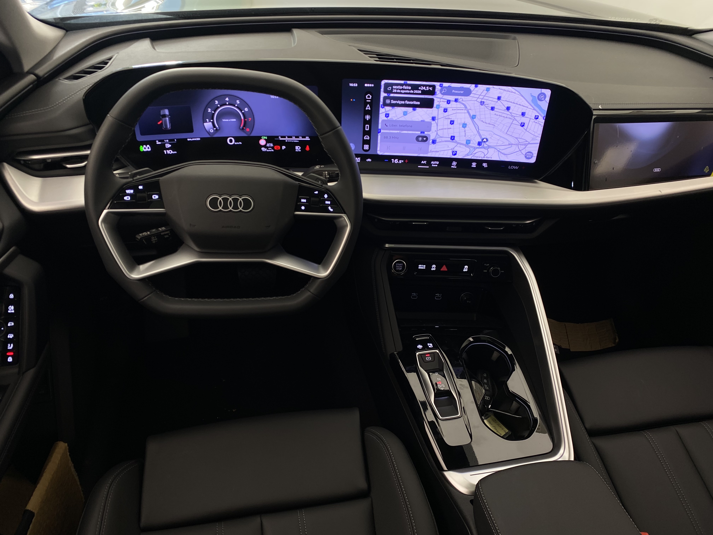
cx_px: 356
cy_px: 268
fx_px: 536
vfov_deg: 53.1
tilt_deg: -39.1
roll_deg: -4.8
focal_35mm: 26
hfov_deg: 67.3
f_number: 1.8
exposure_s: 1/120
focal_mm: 4.25
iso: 80
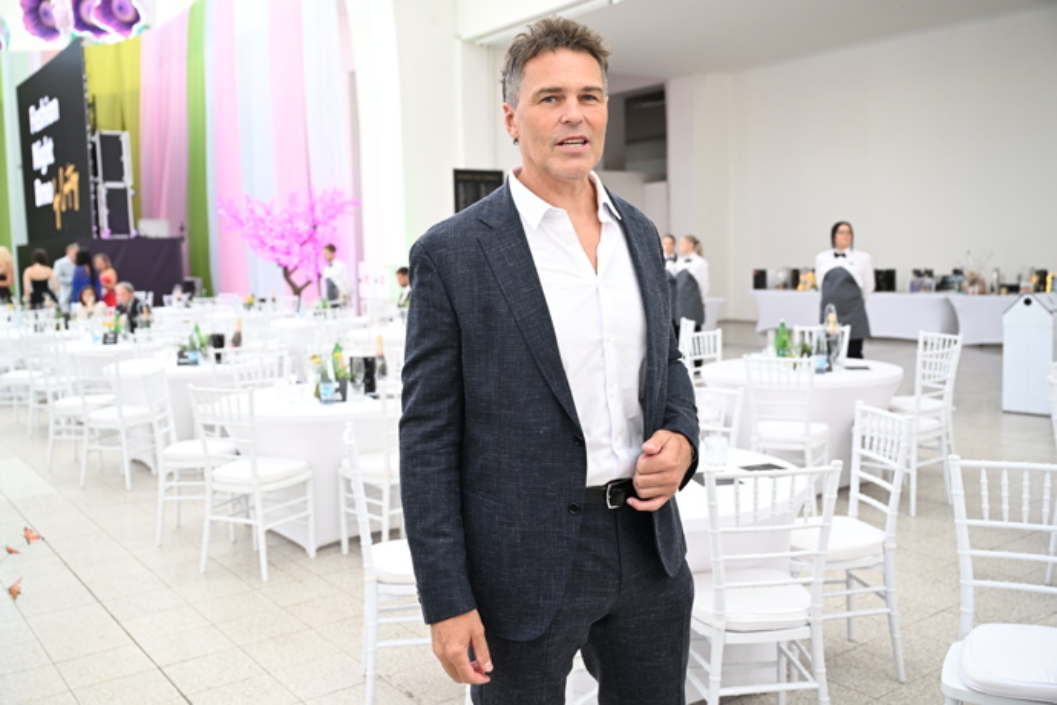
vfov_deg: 39.4
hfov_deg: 56.5
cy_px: 352
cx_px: 528
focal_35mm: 34
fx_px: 984
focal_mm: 33.5
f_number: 3.5
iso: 1000
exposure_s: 1/320
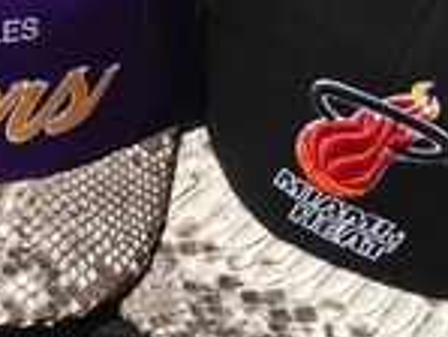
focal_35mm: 113
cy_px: 84
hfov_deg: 16.8
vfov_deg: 13.1
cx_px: -69
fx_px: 1464
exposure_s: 1/2907
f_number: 2.4
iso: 64
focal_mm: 4.28
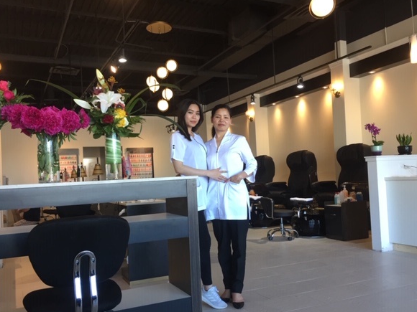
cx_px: 192
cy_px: 169
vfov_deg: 44.1
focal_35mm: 32
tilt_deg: +0.0
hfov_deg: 56.7
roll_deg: +1.8
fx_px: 385
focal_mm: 4.15
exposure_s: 1/30
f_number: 2.2
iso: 32
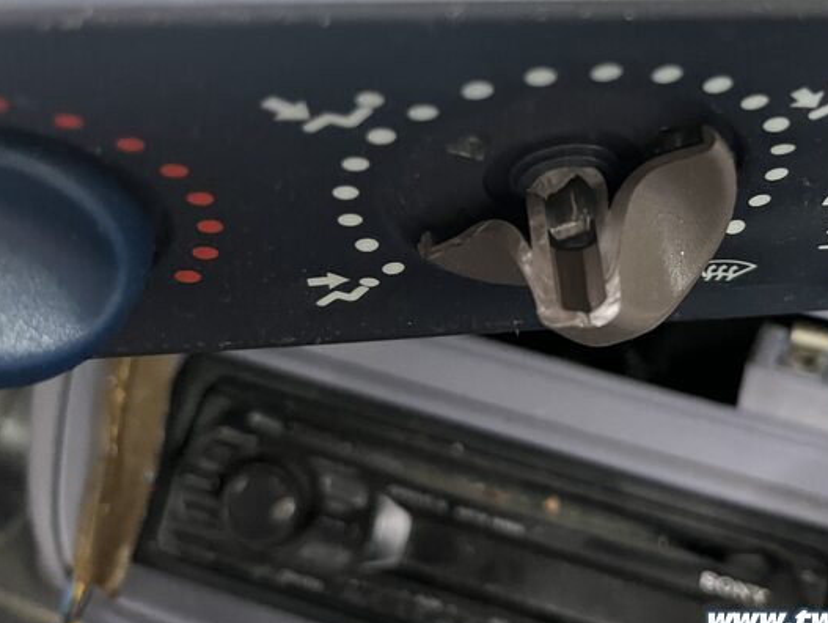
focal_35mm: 37
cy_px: 204
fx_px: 886
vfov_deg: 38.2
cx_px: 581
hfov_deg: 48.8
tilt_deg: -48.4
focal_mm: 5.1
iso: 640
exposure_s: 1/33
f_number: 1.6
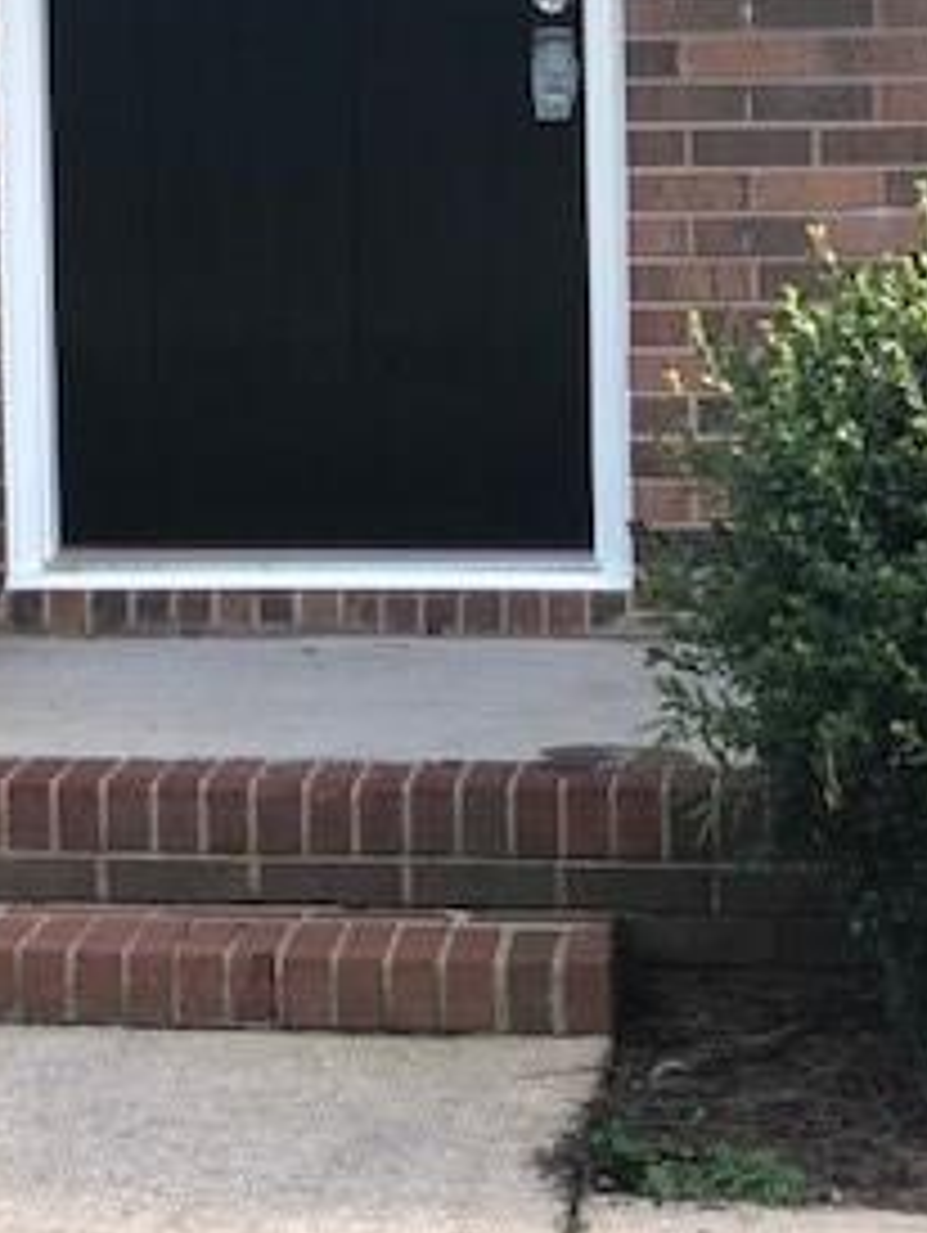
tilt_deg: -2.8
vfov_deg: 14.7
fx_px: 4742
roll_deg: +1.1
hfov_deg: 11.0
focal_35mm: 133
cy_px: 166
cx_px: -58
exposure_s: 1/120
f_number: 2.8
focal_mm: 6.6
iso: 32
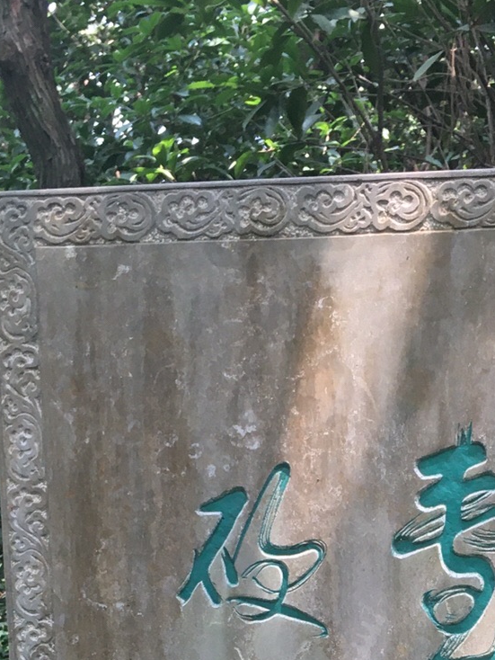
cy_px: 836
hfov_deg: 18.6
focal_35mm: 79
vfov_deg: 22.4
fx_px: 1505
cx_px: 361
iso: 25
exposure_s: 1/33
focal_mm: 4.15
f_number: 2.2
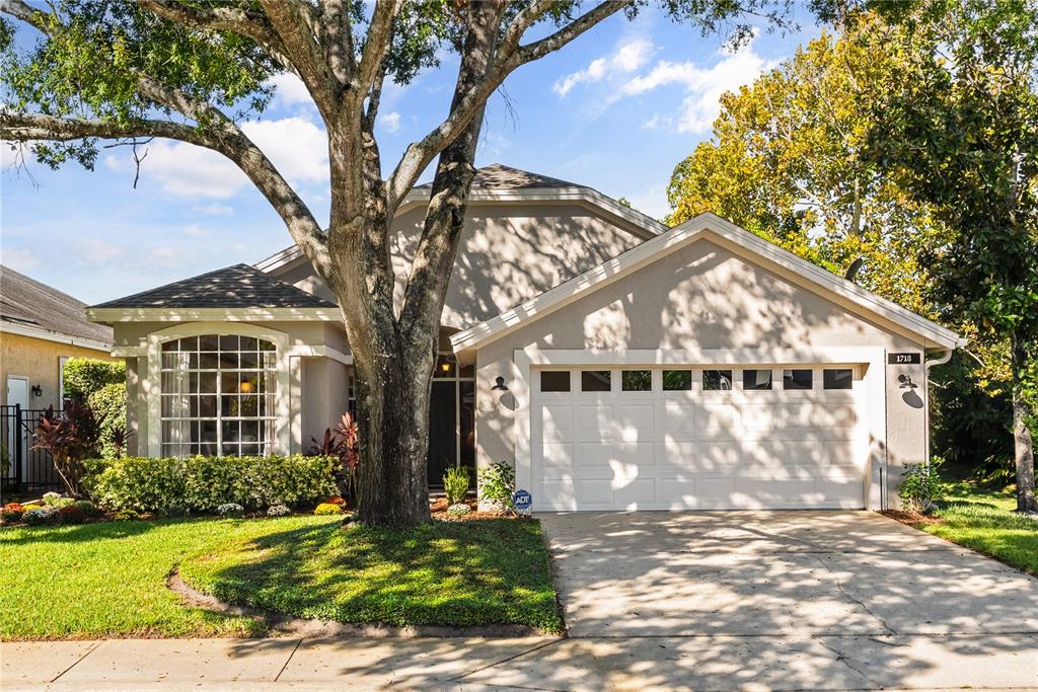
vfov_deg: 38.4
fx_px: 995
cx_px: 519
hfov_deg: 55.1
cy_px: 346
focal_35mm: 34
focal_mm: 34.5
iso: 640
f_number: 7.1
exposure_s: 1/800
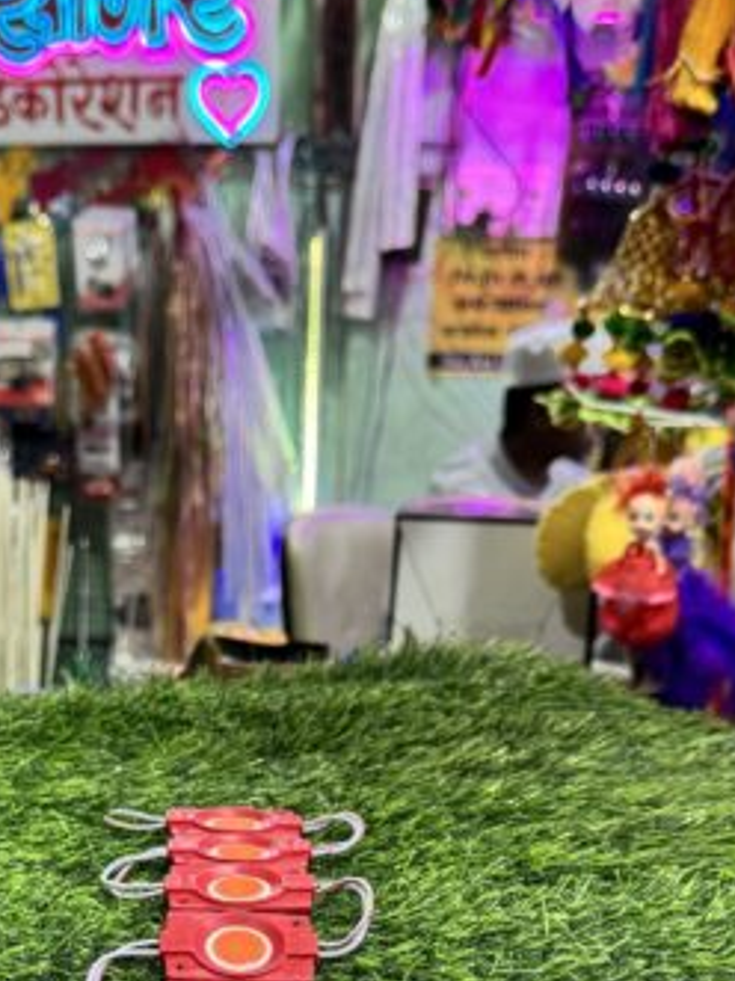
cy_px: 996
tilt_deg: -19.7
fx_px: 1643
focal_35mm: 58
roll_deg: -1.8
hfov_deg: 25.1
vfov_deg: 30.7
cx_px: 234
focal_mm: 6.76
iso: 160
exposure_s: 1/50
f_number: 1.78
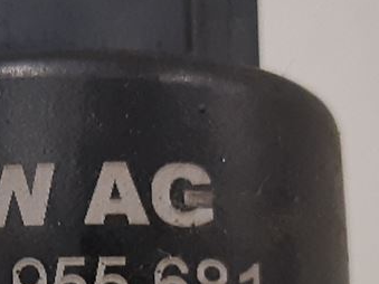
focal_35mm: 157
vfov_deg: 9.3
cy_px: 387
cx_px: -59
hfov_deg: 12.3
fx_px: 1718
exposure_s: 1/50
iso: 200
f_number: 1.7
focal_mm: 3.93
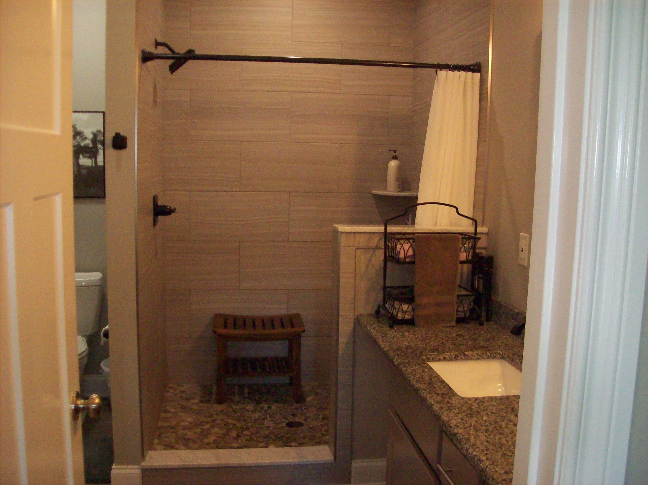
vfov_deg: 39.6
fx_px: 674
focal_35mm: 36
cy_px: 242
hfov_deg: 51.4
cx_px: 324
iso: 400
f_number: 2.7
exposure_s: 1/128
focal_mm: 6
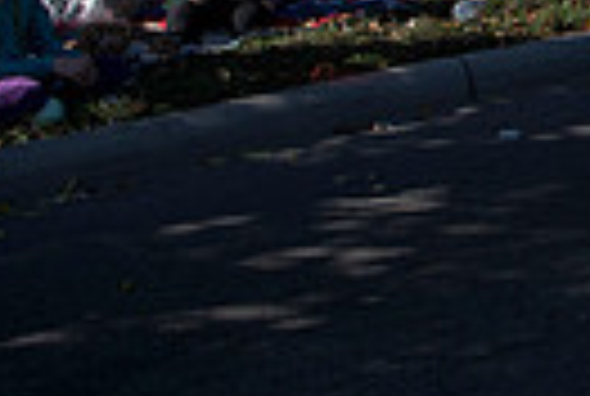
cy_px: -286
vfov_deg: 12.1
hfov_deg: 15.7
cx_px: 1135
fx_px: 1741
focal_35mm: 106
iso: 250
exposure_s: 1/1600
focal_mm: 24
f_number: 4.5
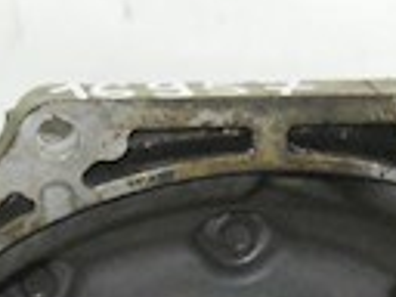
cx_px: 337
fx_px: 2345
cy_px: 544
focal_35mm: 205
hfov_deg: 9.6
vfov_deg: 7.0
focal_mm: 6.72
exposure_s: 1/30
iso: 320
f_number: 3.1
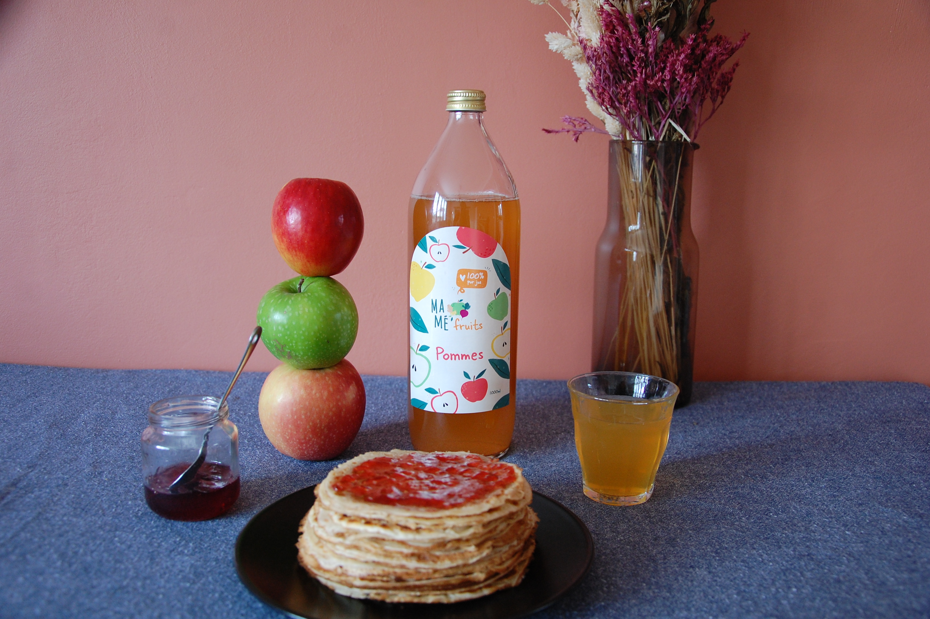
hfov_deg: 57.3
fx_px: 852
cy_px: 310
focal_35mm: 33
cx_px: 465
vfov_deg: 39.9
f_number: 3.8
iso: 640
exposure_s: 1/30
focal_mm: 22
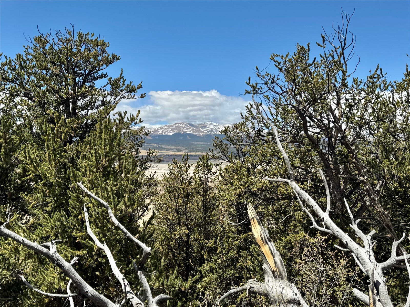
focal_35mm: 24
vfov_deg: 56.8
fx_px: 284
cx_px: 205
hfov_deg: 71.6
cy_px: 154
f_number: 1.78
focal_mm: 6.76
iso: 80
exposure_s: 1/4608
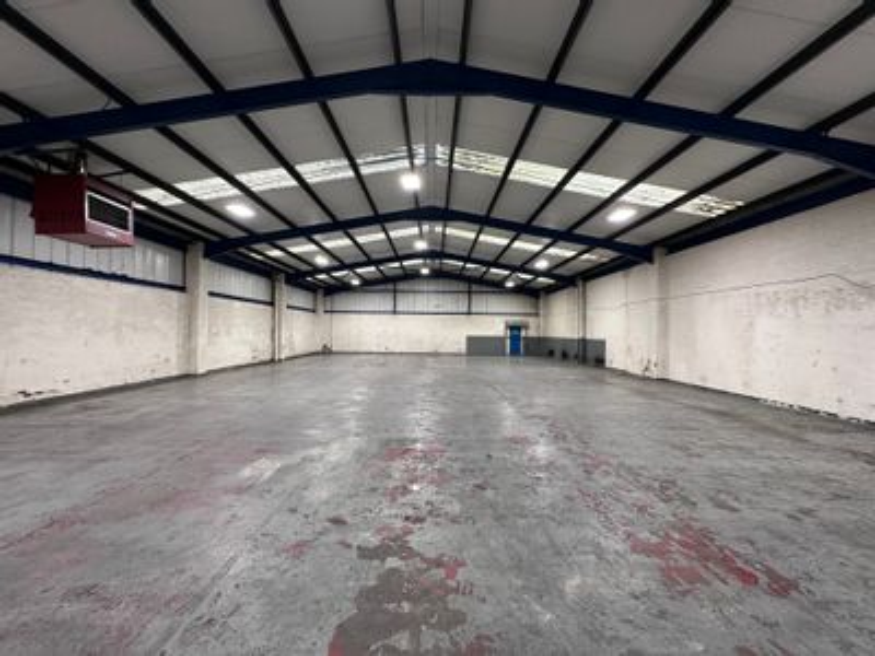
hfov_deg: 102.1
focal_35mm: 14
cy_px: 328
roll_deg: -0.9
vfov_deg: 85.7
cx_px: 438
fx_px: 354
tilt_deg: +0.3
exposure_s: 1/50
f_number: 2.2
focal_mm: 2.22
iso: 200
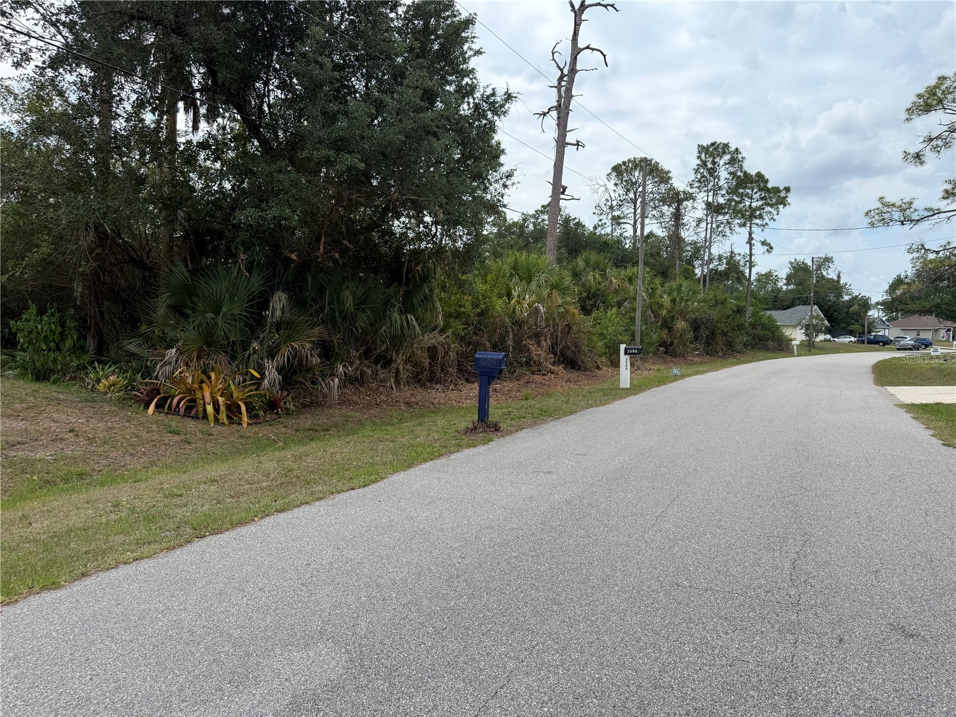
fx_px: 663
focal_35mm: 24
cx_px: 478
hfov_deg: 71.6
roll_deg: -2.1
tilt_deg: -1.7
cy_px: 358
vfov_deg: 56.8
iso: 100
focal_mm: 6.76
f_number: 1.78
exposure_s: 1/3279
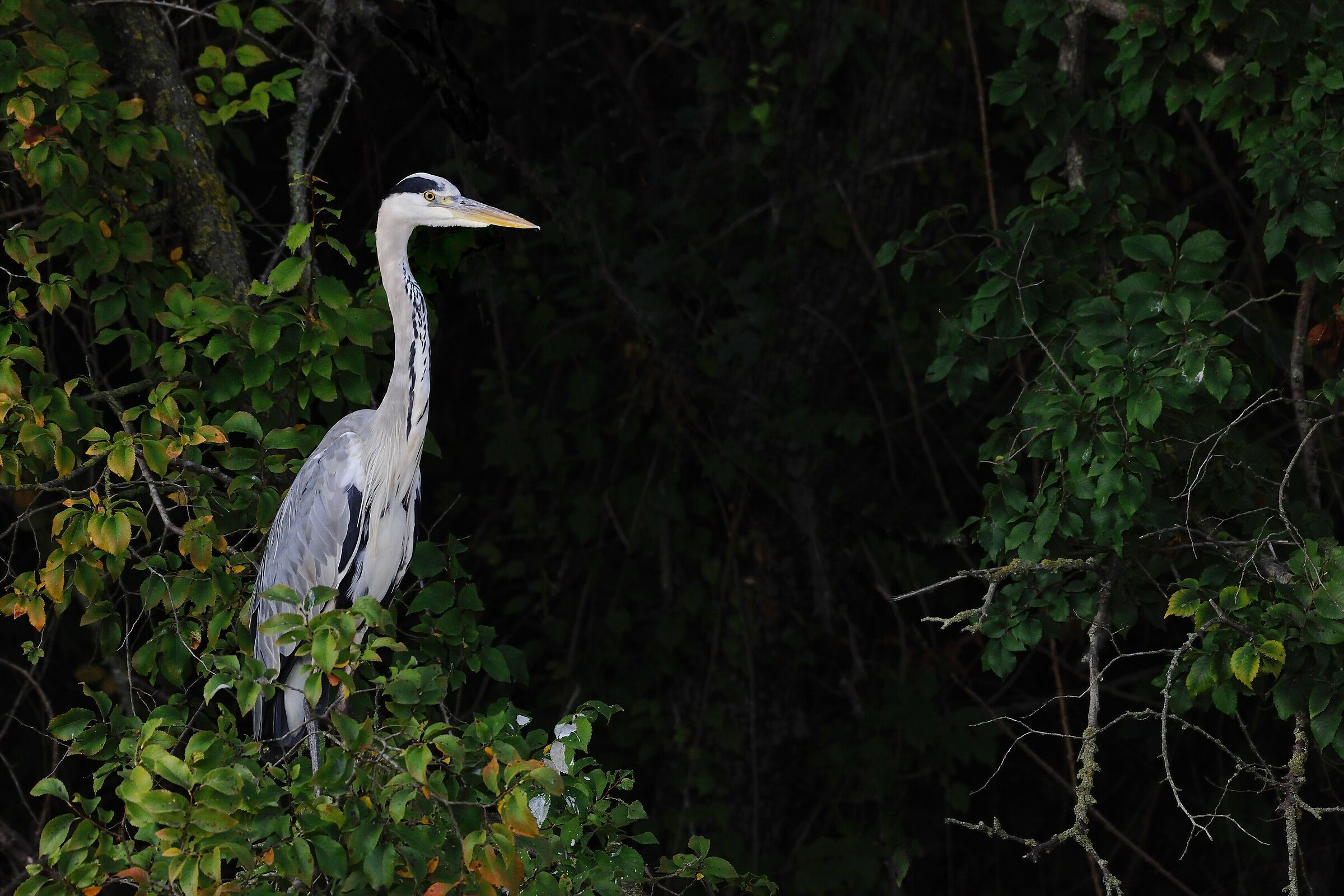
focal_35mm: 500
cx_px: 672
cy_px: 448
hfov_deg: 4.1
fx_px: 18665
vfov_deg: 2.7
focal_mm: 500
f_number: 9
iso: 800
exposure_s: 1/500
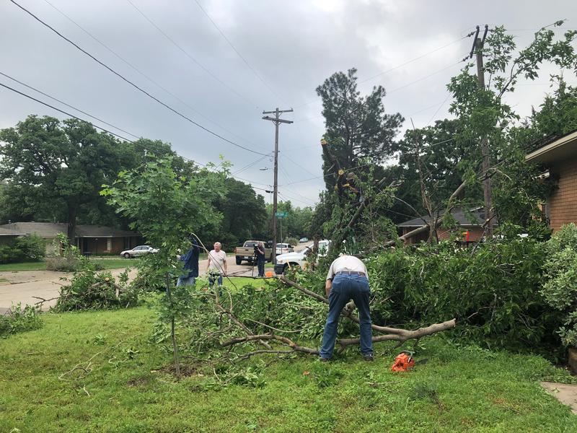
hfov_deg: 63.4
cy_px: 216
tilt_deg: +0.6
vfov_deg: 49.7
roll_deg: -0.7
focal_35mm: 28
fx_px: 467
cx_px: 288
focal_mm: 3.99
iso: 20
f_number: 1.8
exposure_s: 1/1091
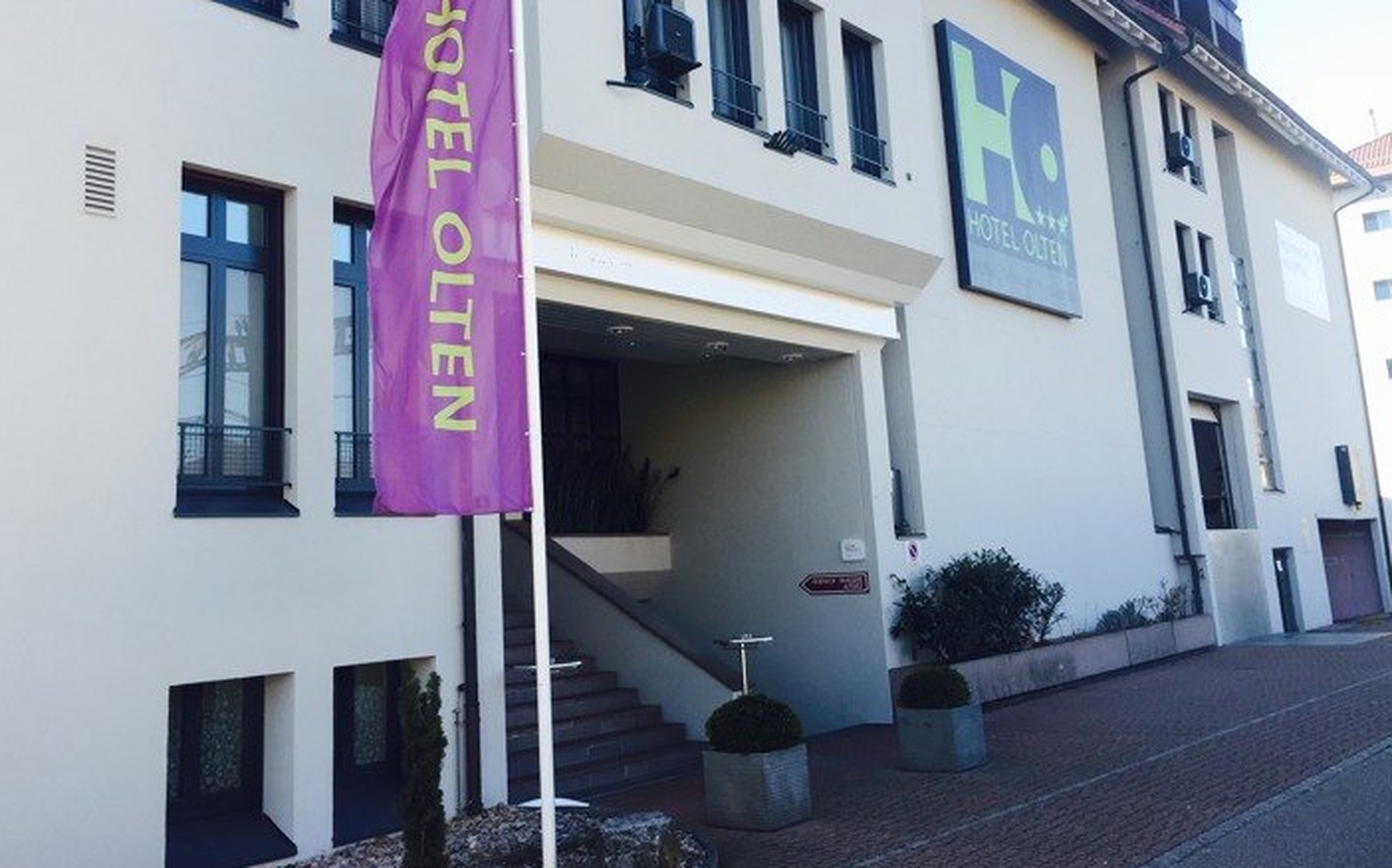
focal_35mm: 34
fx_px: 1289
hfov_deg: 56.7
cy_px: 321
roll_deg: +3.1
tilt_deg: +12.1
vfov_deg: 37.0
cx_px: 640
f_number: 2.2
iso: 32
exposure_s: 1/227
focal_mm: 4.15
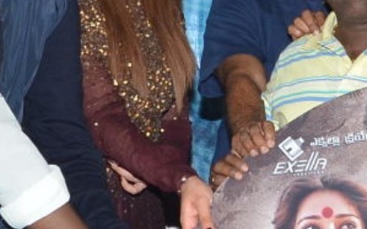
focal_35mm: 196
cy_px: 153
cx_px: 364
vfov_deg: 6.7
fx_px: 1960
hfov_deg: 10.6
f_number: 6.3
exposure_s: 1/125
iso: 800
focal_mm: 24
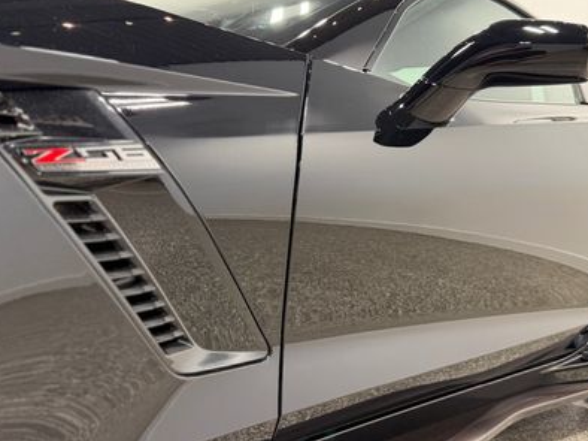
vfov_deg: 36.8
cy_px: 229
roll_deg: -6.0
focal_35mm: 39
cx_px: 300
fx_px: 662
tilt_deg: -5.2
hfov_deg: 47.9
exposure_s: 1/120
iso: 320
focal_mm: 6.76
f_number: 1.78
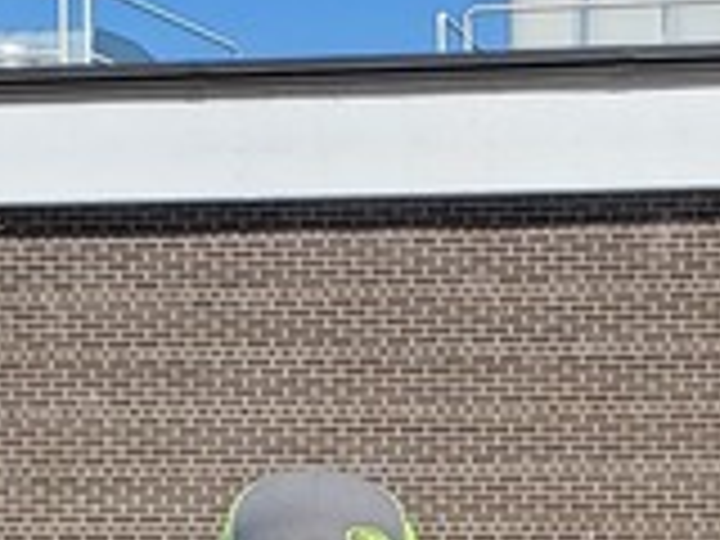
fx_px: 3453
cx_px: 760
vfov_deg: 8.4
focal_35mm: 166
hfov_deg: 11.7
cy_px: 1161
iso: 50
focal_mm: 4.3
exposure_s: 1/1238
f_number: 2.4
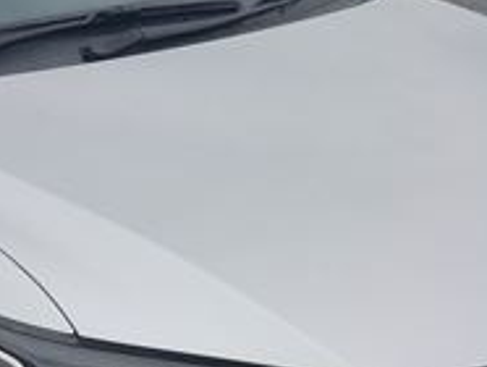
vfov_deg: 14.4
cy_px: 178
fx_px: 1451
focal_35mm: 103
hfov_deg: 18.4
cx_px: -26
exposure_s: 1/1000
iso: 125
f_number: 3.3
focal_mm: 4.1
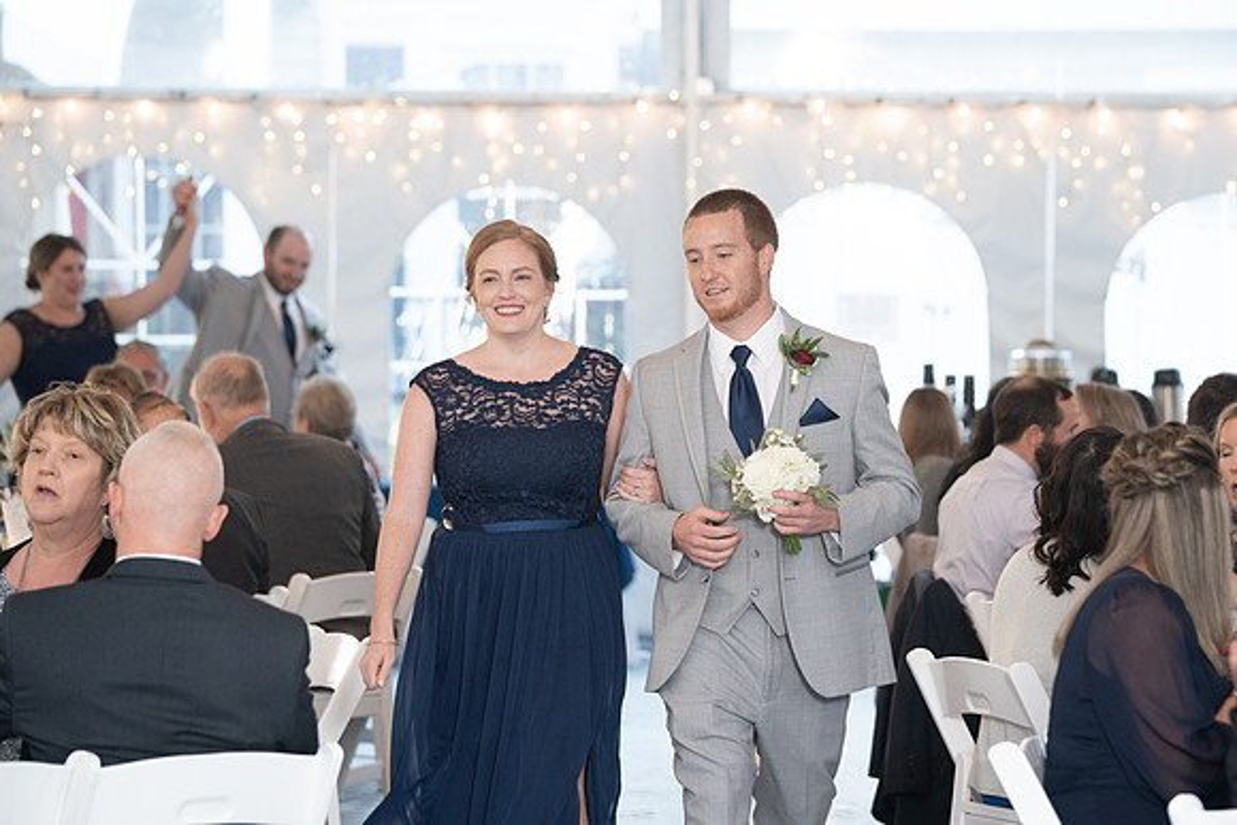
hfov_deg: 13.1
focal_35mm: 157
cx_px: 713
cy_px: 368
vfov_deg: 8.7
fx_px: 5395
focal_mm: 133
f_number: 4
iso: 2000
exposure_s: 1/200
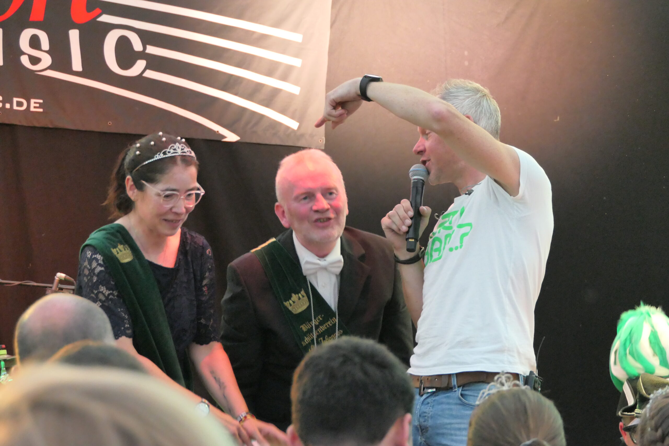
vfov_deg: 10.2
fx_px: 2509
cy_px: 223
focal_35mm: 135
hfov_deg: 15.2
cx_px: 334
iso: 3200
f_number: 4.2
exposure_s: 1/60
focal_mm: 49.3
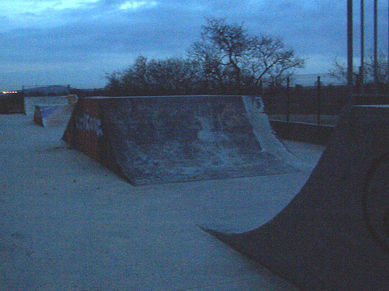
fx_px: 483
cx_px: 188
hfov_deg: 43.9
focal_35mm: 43
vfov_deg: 33.6
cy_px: 144
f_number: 2.6
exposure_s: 1/8
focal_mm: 5.8
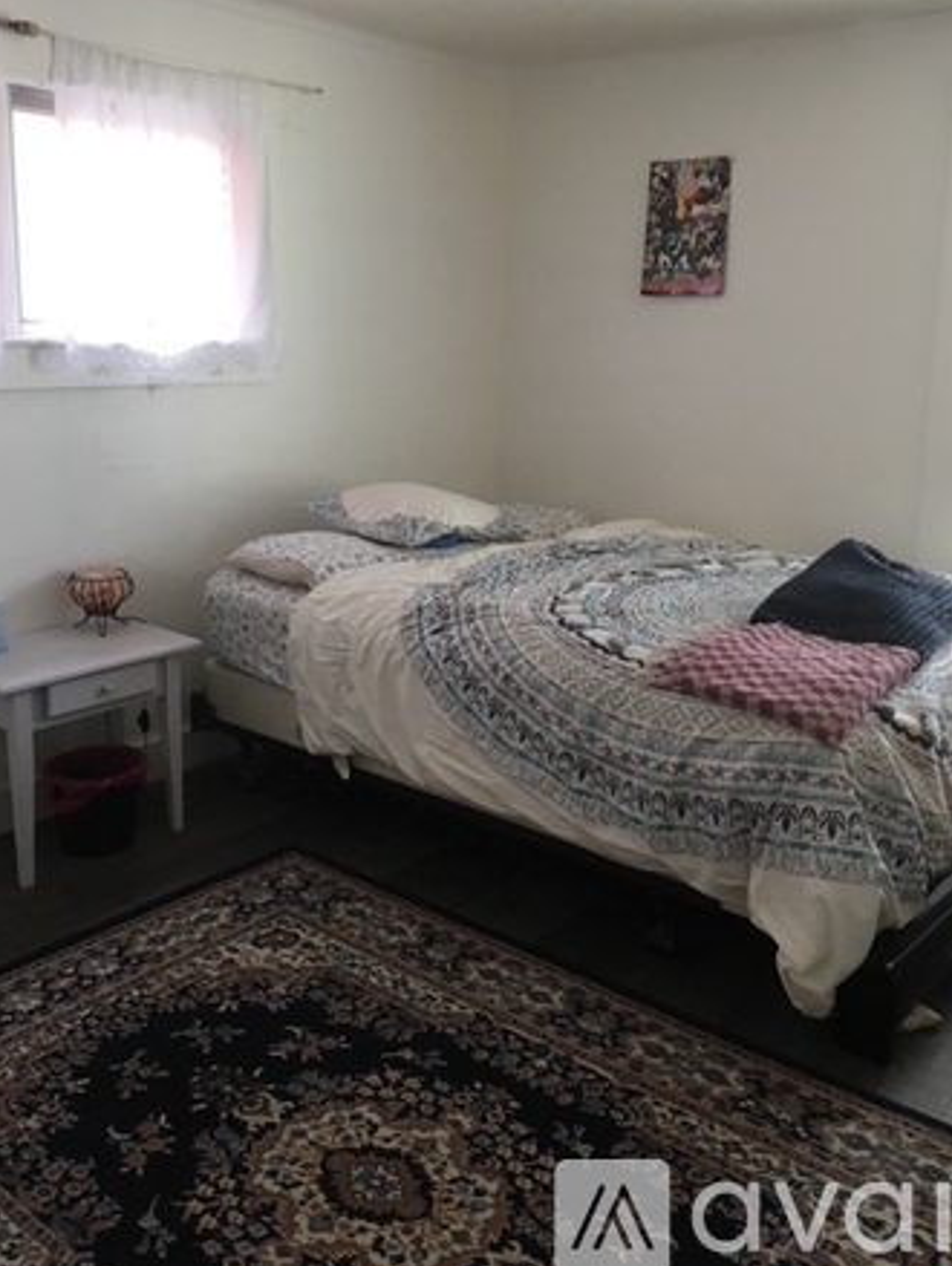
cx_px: 480
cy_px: 554
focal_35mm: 33
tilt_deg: -9.8
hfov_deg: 43.0
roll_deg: -0.7
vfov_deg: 55.2
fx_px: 1208
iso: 100
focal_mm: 4.15
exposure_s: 1/30
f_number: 2.2
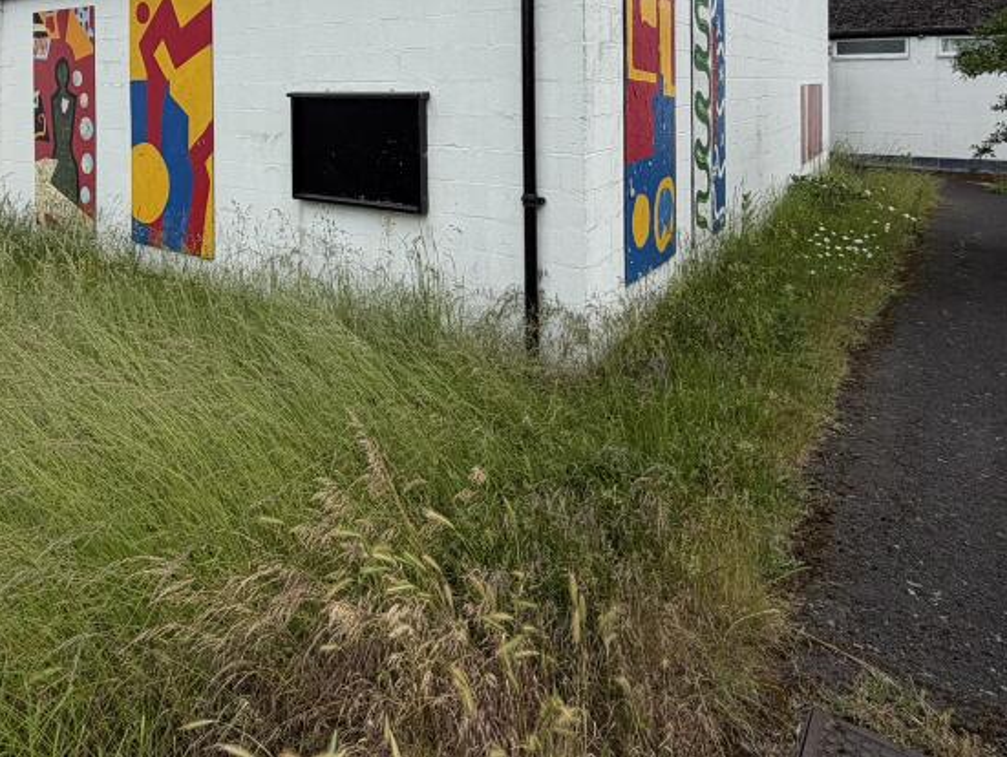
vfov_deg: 48.0
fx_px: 757
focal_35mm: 26
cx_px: 338
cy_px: 86
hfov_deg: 65.5
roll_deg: -0.2
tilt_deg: -0.1
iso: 20
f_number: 2.2
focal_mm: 2.22
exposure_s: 1/770
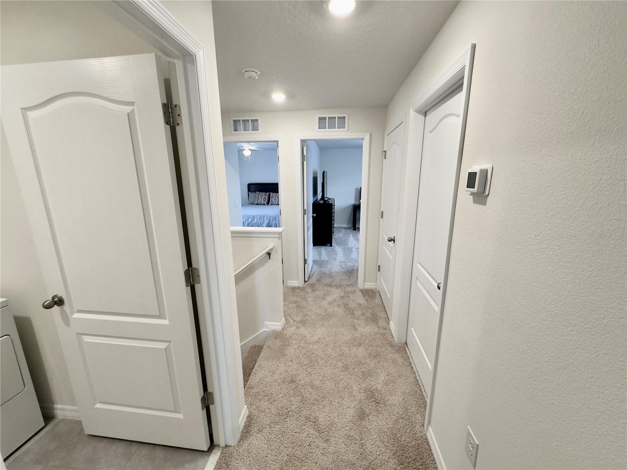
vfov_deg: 85.7
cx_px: 314
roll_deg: +0.7
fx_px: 254
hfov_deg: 102.1
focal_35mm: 14
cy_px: 235
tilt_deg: -13.1
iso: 200
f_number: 2.2
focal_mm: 2.22
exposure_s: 1/120
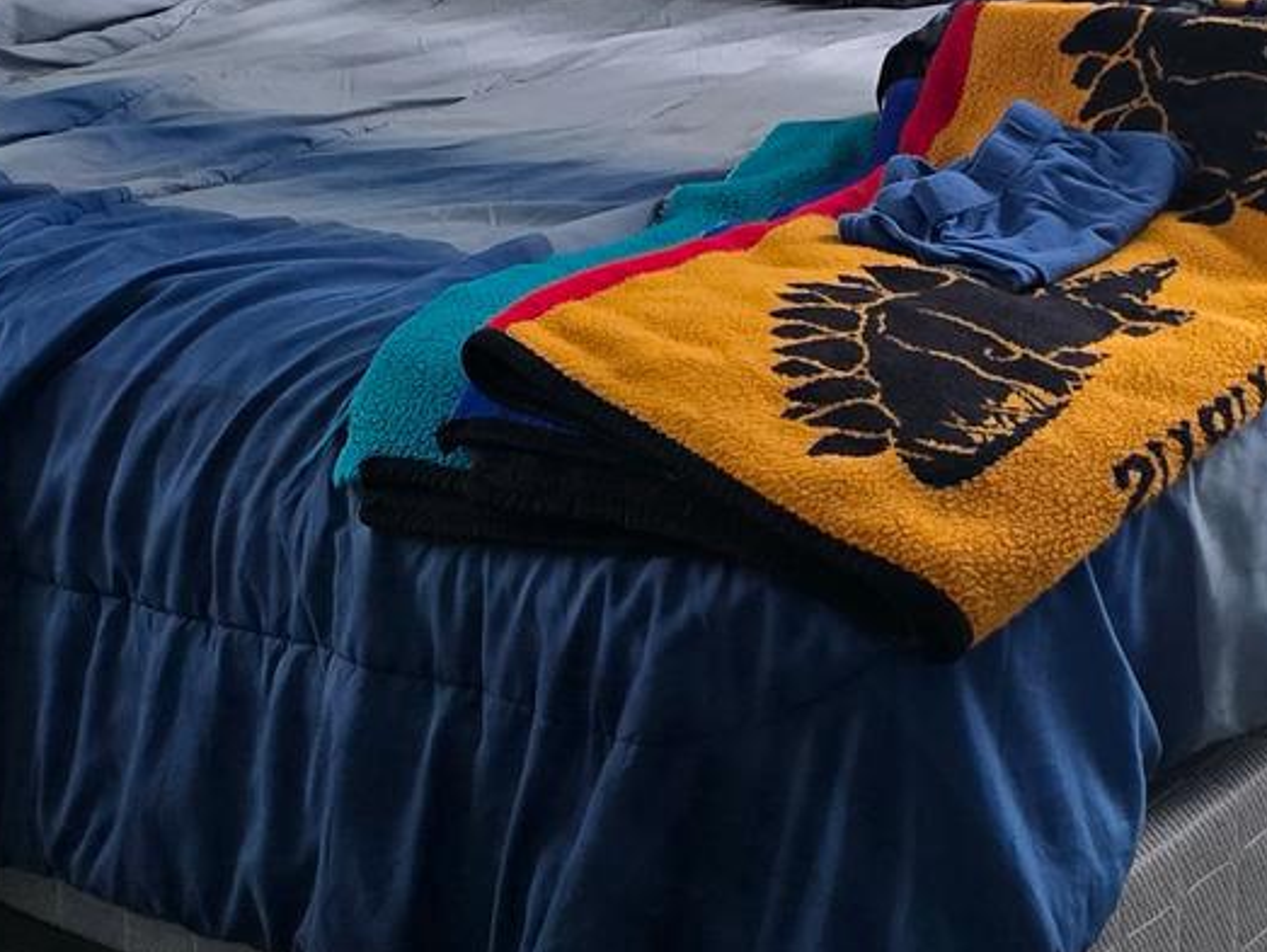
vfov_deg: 16.4
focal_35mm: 90
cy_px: 458
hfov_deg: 21.7
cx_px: 547
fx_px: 3296
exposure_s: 1/120
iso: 1000
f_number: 1.7
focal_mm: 6.3
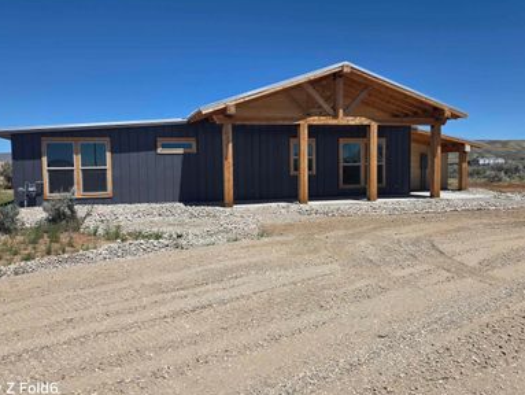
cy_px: 194
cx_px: 263
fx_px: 455
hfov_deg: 59.9
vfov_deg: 46.9
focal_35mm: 30
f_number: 1.8
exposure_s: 1/2921
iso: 32
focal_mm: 5.4
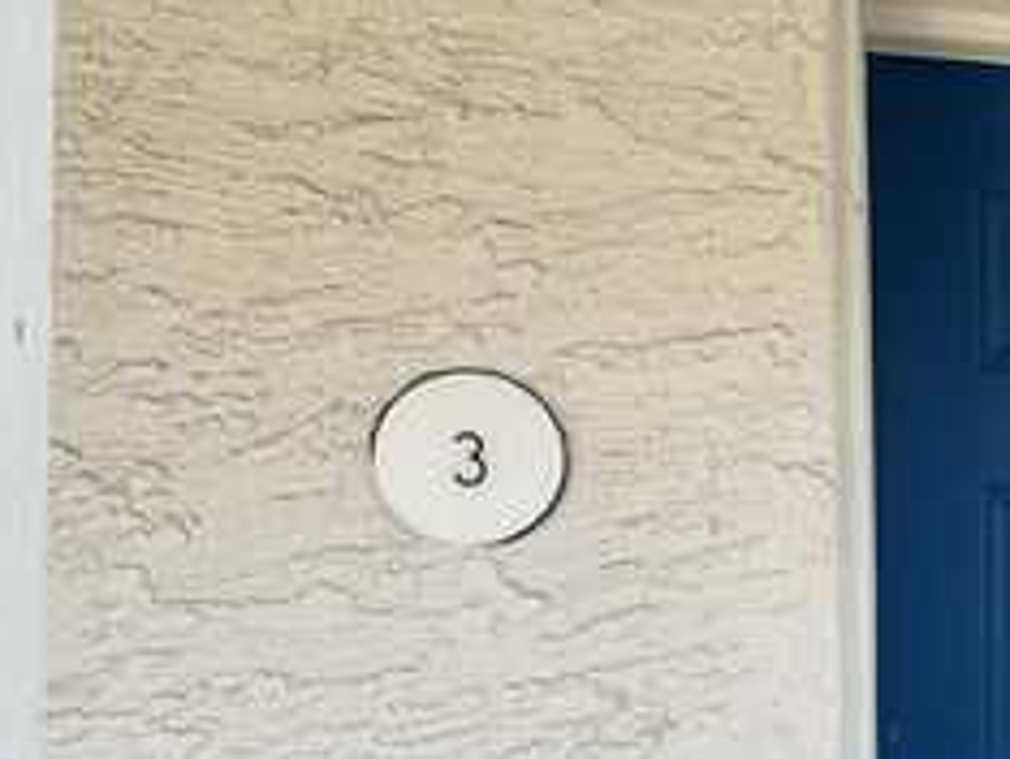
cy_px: 656
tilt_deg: +0.7
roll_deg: +1.7
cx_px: 1636
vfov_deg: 17.8
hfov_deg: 19.7
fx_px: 2395
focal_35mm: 82
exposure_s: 1/689
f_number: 1.78
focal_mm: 6.76
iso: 100
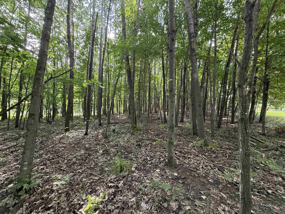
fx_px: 115
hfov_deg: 102.1
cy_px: 107
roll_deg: -1.3
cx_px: 142
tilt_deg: +0.3
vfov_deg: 85.7
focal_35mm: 14
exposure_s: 1/99
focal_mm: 2.22
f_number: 2.2
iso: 320
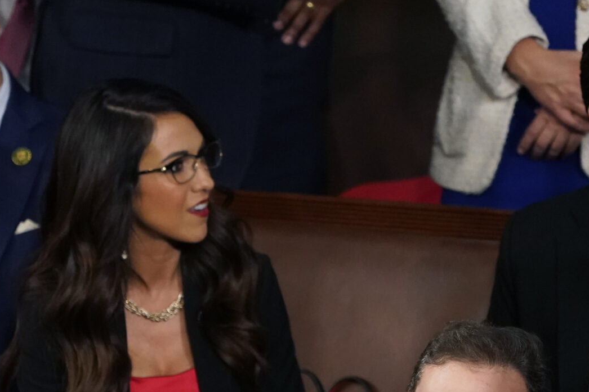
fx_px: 16014
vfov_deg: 1.4
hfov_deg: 2.1
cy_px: 405
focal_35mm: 979
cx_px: 334
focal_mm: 400
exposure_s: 1/250
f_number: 5.6
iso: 5000
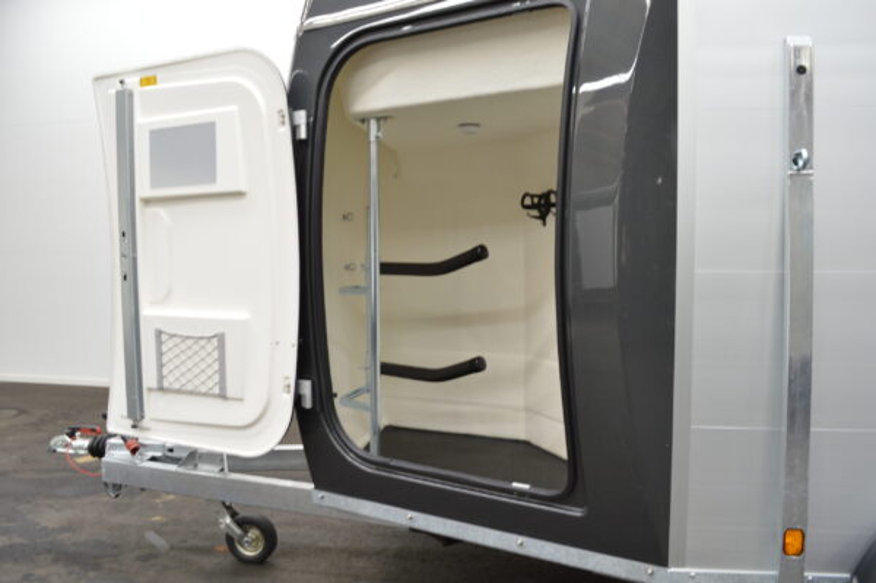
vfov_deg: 47.9
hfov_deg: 67.4
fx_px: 656
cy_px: 292
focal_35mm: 27
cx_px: 438
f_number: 7.1
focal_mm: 18
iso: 100
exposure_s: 1/3
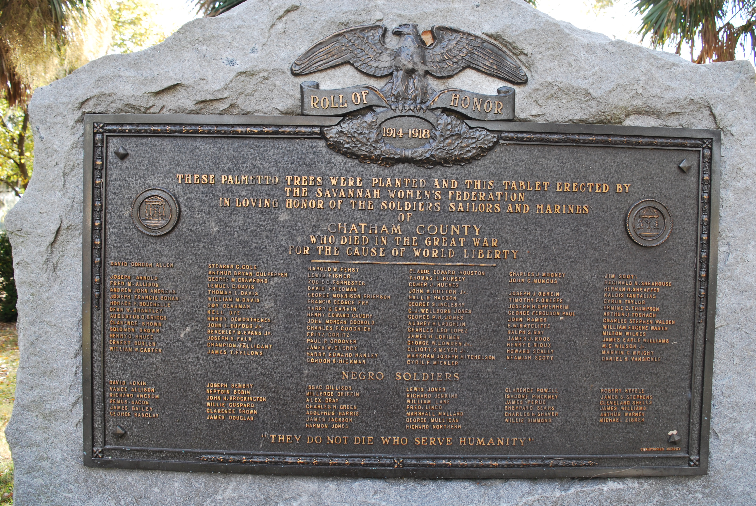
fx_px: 589
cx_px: 386
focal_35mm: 28
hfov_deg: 65.4
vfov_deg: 46.5
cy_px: 258
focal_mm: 18
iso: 200
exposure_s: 1/100
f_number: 5
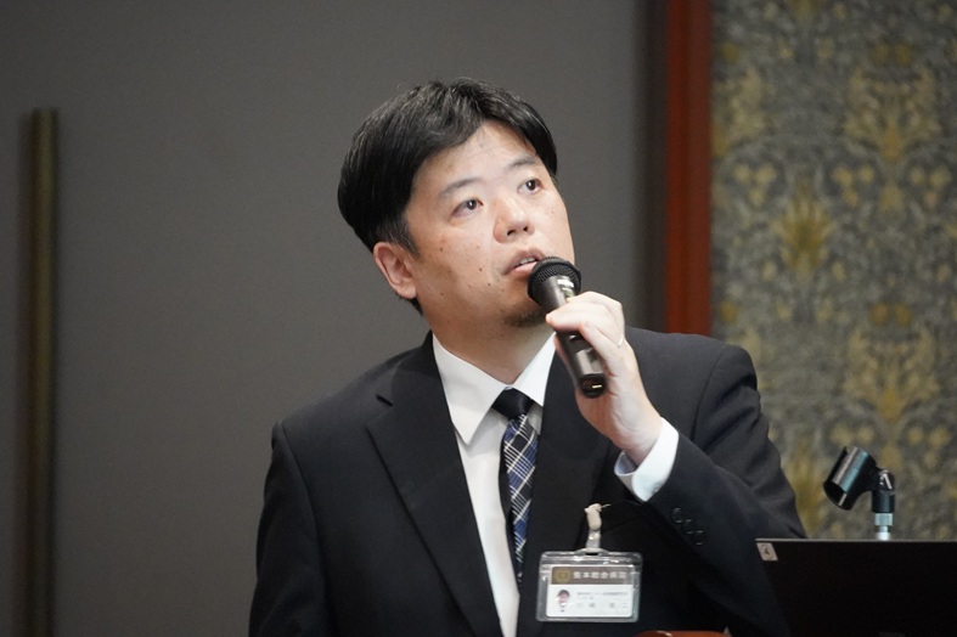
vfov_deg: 2.6
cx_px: 478
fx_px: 13950
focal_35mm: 525
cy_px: 318
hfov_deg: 3.9
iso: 12800
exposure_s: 1/30
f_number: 6.3
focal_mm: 350
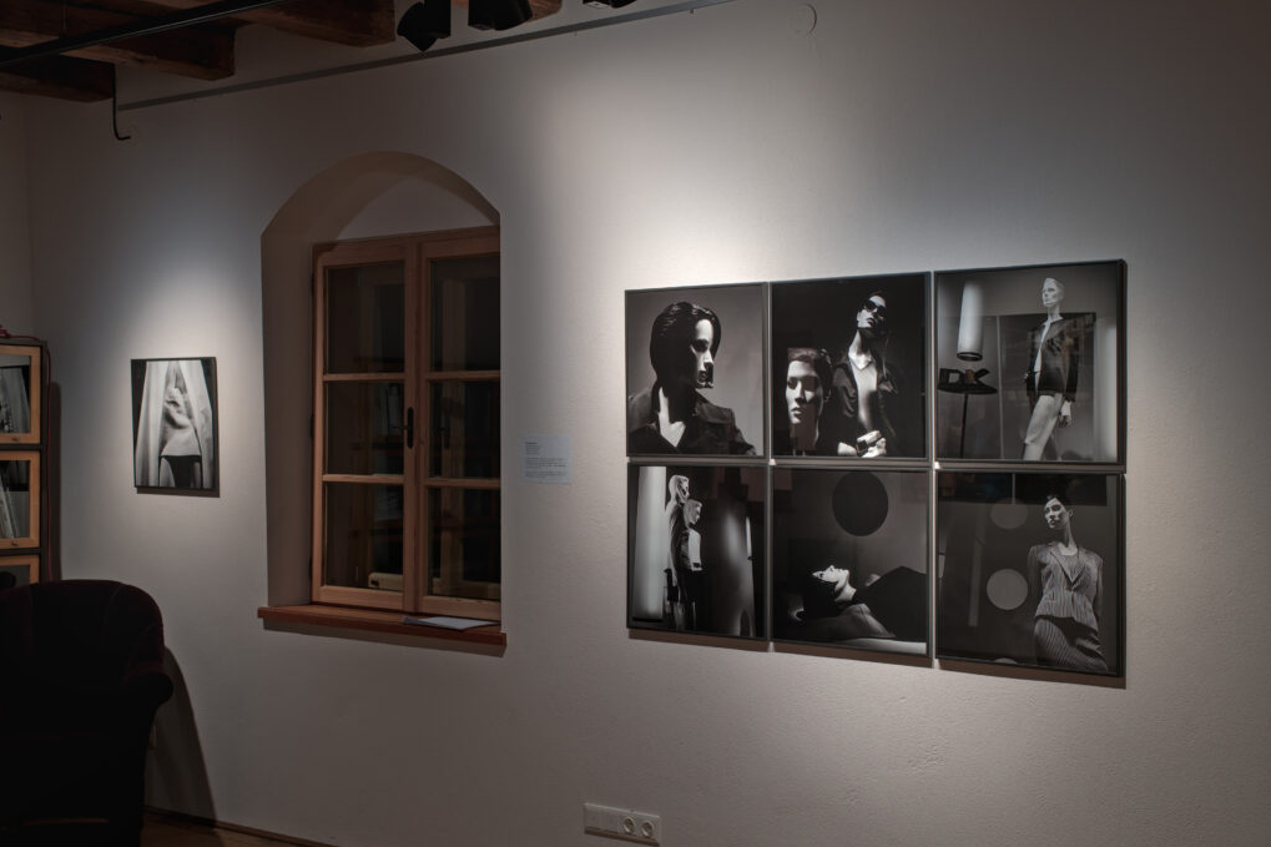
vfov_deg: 29.2
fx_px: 1624
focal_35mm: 46
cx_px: 637
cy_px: 437
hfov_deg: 42.8
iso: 800
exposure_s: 1/40
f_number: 7.1
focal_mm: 55
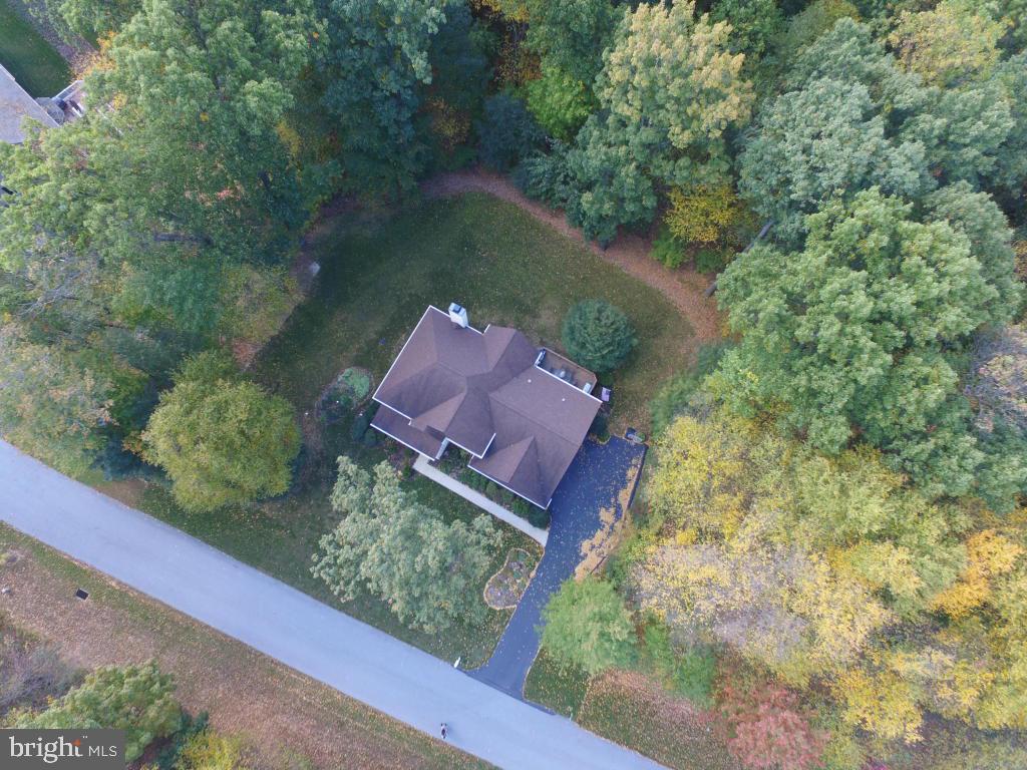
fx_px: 593
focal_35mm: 20
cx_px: 514
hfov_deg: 81.7
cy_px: 385
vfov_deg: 66.0
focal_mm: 3.61
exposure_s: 1/100
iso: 167
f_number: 2.8
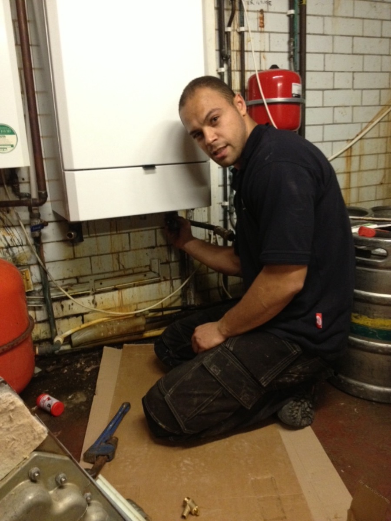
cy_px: 260
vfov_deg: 52.6
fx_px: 527
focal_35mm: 35
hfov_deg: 40.7
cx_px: 196
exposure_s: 1/20
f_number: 2.4
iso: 250
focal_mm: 4.28
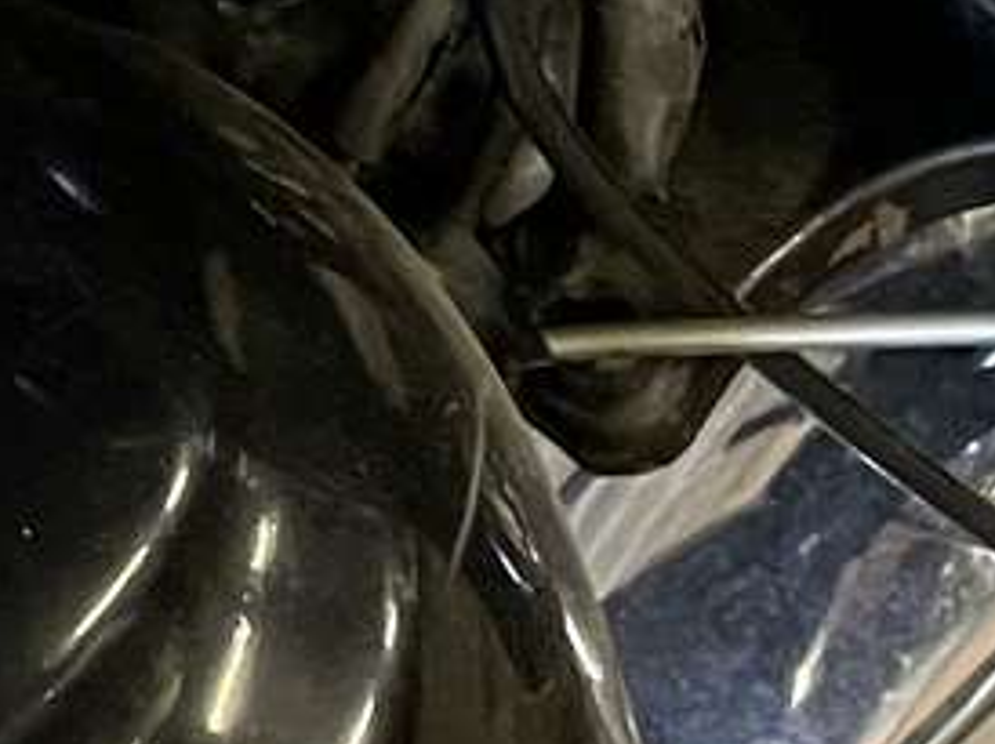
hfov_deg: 10.2
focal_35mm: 190
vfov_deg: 7.8
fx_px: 5457
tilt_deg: -42.9
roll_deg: +2.9
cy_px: -25
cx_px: -218
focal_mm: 4.2
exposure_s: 1/33
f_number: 1.6
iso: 500
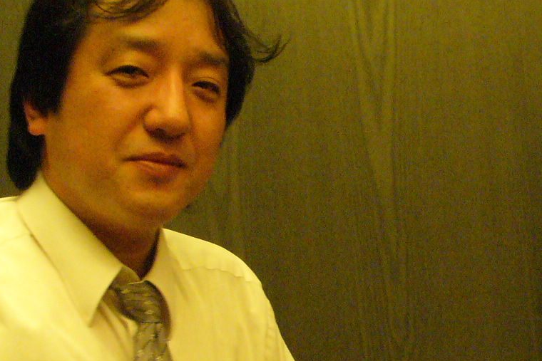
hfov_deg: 24.8
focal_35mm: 81
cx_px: 394
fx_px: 1220
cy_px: 301
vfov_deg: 16.7
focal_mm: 6.1
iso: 400
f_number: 2.8
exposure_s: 1/10
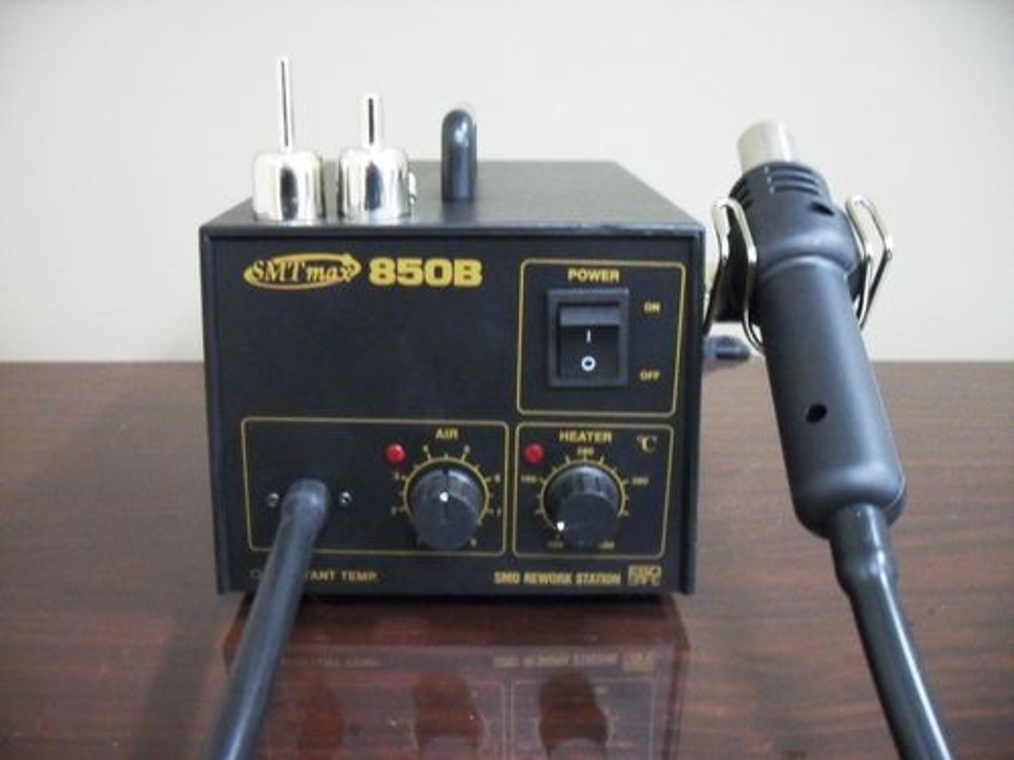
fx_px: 1025
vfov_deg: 40.7
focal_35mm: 35
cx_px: 507
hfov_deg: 52.6
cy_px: 380
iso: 800
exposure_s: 1/15
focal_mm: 6.2
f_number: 2.8
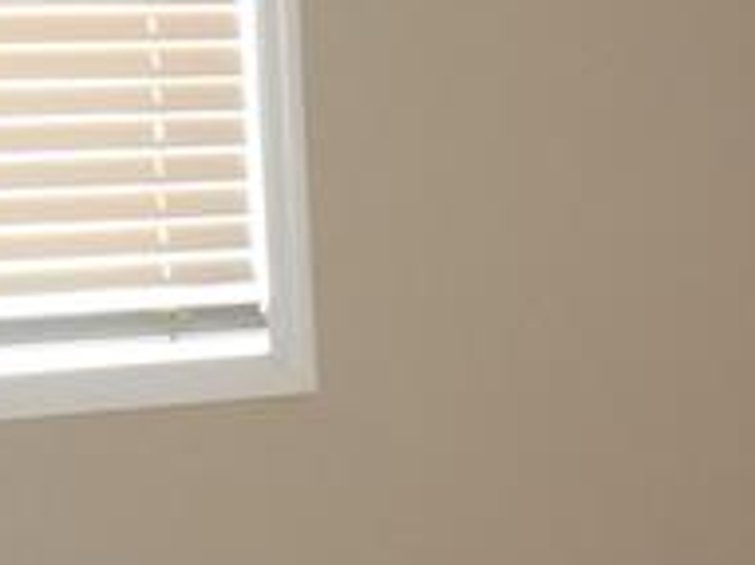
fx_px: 2921
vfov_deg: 11.0
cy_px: 549
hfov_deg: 14.3
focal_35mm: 134
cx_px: 897
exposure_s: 1/25
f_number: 3.1
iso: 320
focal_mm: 4.5
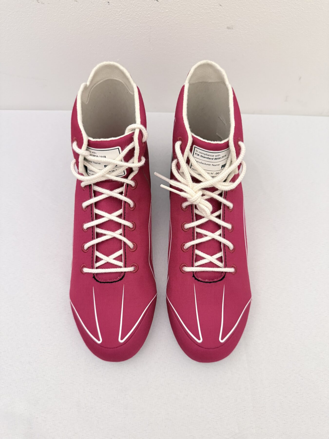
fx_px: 304
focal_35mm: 24
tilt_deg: -64.9
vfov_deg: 71.6
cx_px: 164
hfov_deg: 56.8
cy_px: 220
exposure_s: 1/50
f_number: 1.78
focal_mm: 6.76
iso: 640
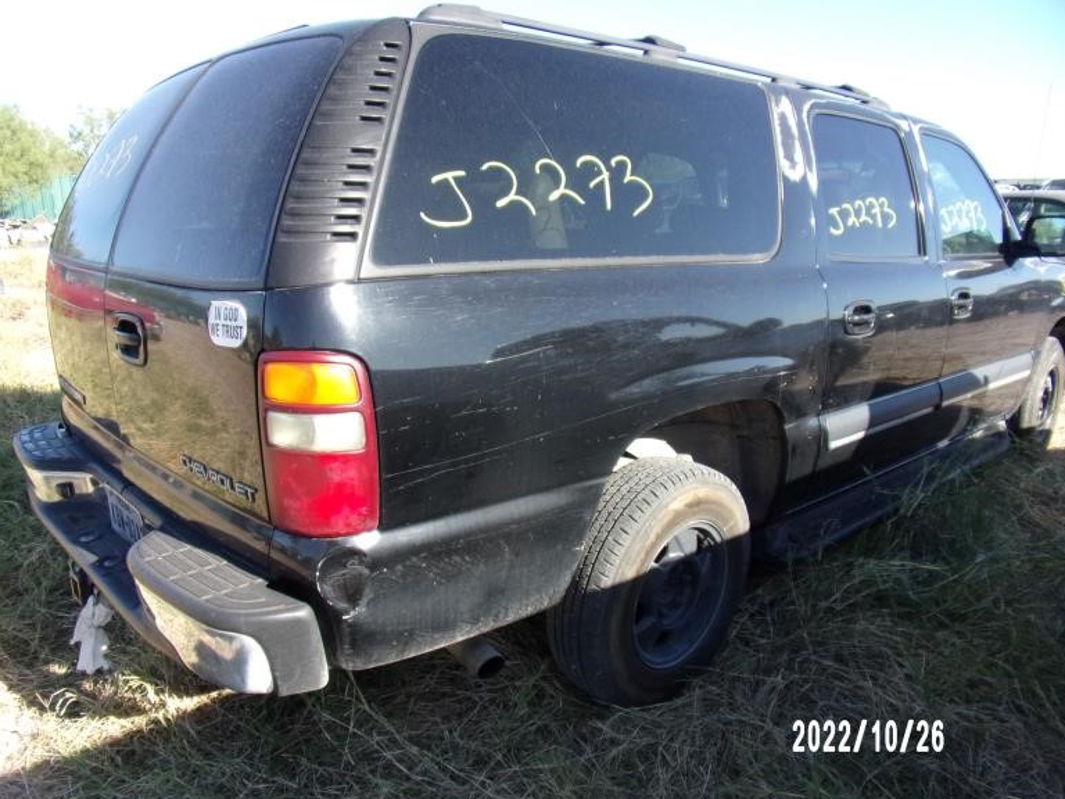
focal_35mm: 25
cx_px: 553
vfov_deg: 54.9
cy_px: 412
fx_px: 769
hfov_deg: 69.4
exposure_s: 1/300
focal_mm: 4.3
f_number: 3.3
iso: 80
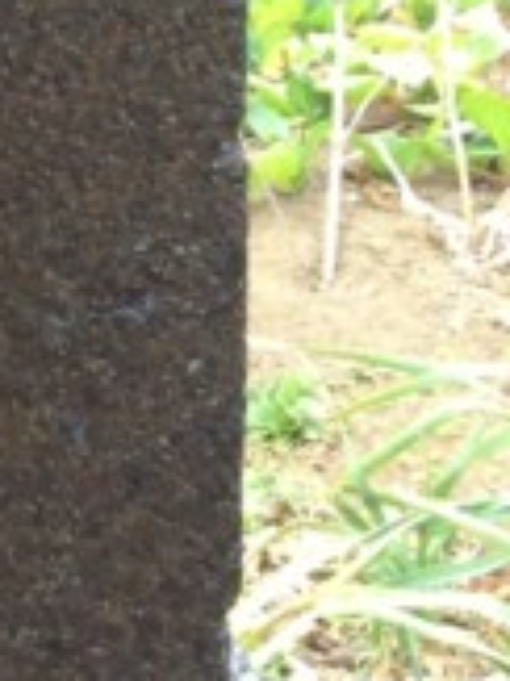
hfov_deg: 8.8
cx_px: -606
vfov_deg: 11.7
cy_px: -514
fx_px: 3088
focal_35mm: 157
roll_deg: +1.0
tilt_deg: -7.3
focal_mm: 3.3
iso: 40
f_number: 2.4
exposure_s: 1/60
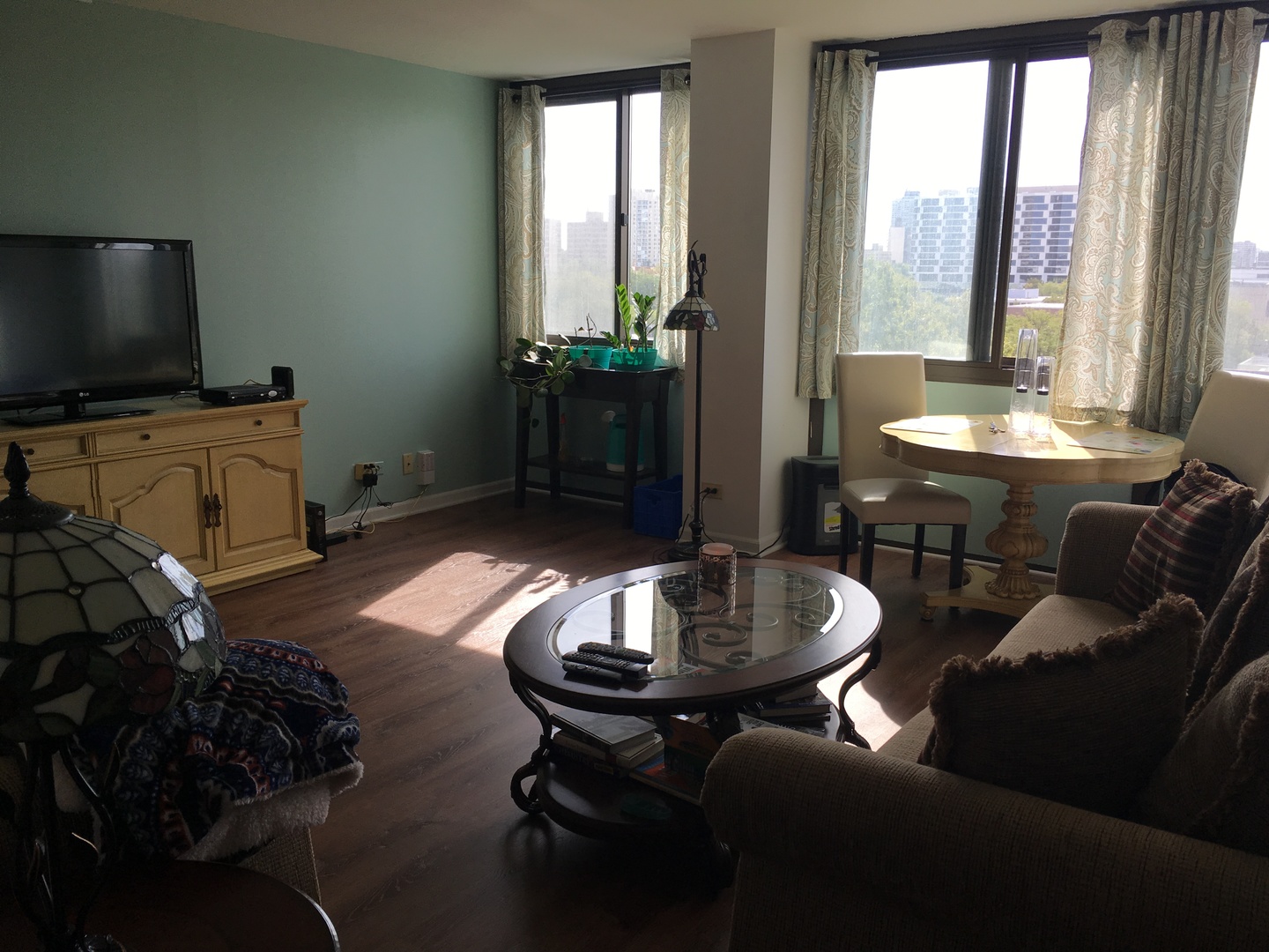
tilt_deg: -12.3
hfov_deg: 61.7
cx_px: 634
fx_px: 1063
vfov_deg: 48.2
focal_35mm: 29
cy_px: 476
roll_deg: -1.0
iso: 25
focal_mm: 4.15
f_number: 2.2
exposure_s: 1/298
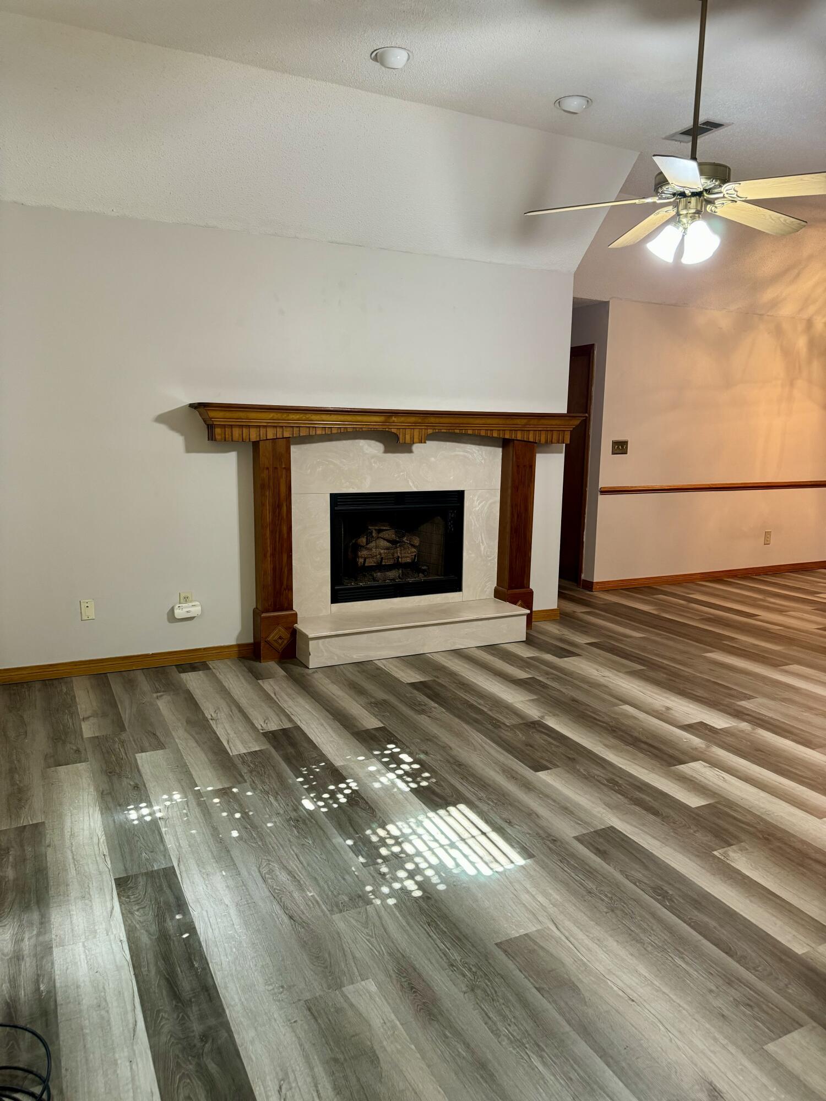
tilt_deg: -9.6
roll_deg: -0.9
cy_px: 550
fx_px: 764
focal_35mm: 24
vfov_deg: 71.6
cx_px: 413
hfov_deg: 56.8
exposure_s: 1/60
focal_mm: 6.76
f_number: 1.78
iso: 400
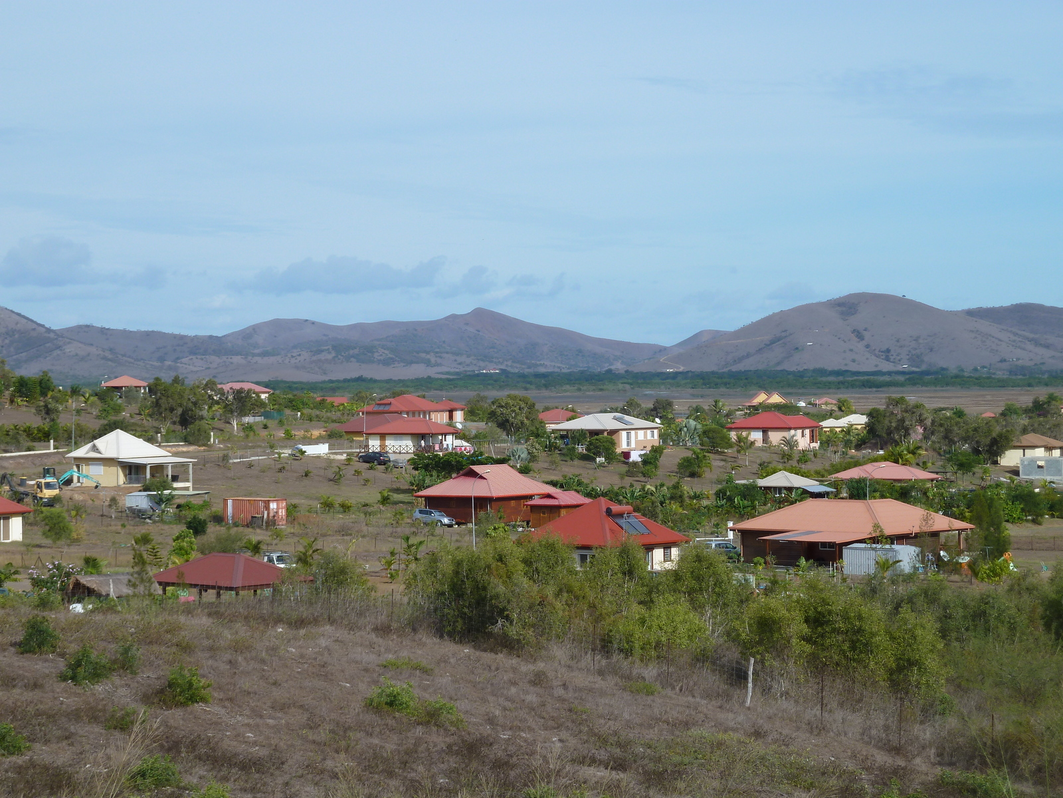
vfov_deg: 15.4
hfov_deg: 20.4
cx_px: 532
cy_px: 399
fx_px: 2948
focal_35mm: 96
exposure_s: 1/500
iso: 80
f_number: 5
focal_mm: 15.8
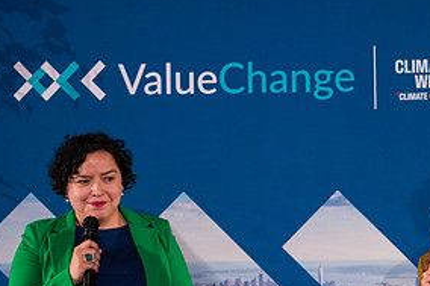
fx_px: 2865
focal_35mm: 240
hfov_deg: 8.6
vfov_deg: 5.7
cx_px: 274
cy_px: 242
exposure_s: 1/200
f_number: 3.2
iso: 3200
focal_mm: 110
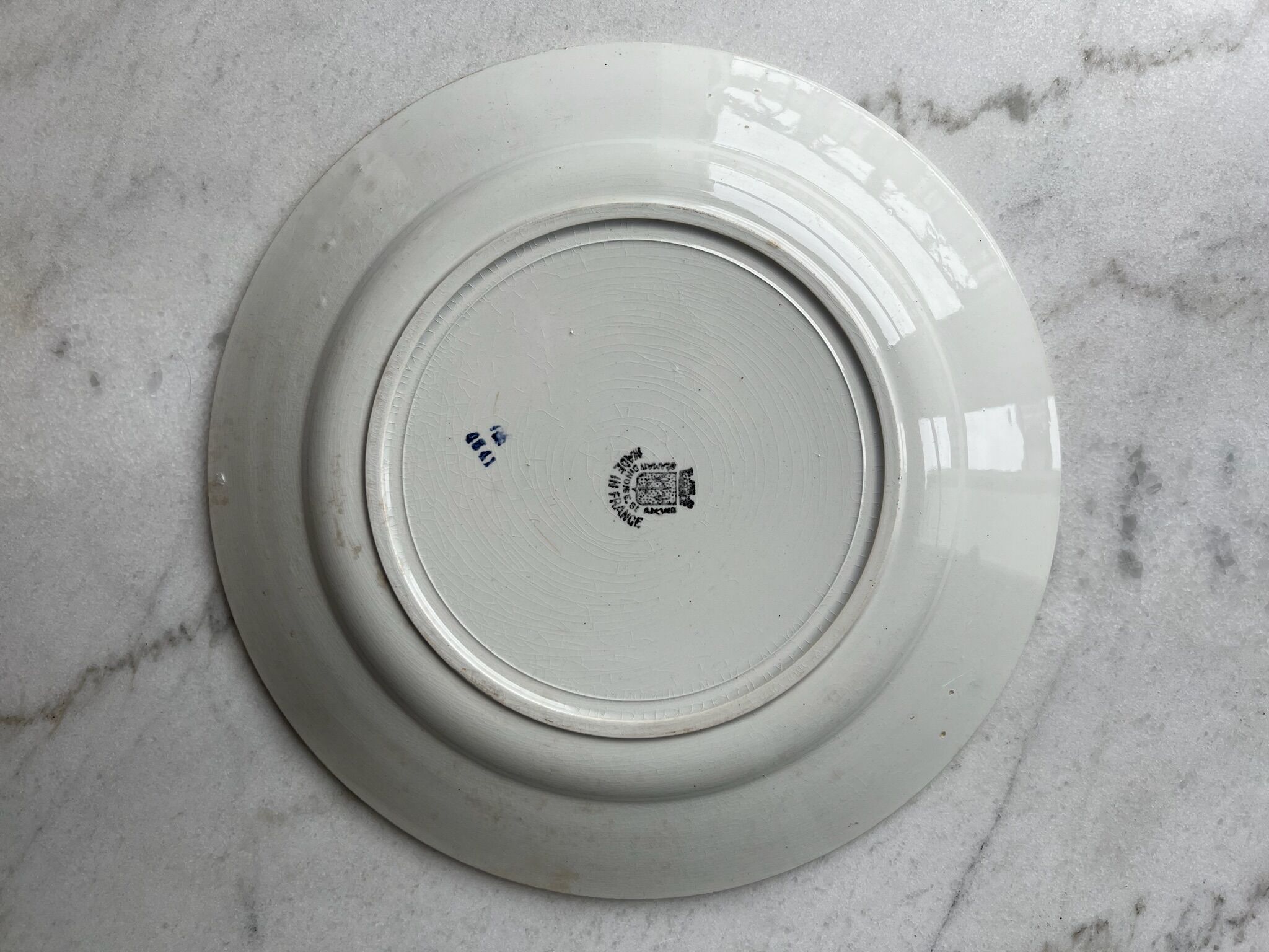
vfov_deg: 53.1
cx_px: 634
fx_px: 953
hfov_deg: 67.3
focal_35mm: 26
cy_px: 476
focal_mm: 5.7
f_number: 1.5
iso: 50
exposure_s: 1/705
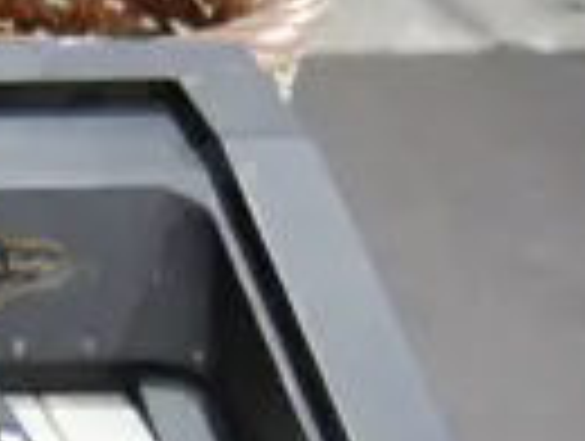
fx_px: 3996
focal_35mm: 236
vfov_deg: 5.8
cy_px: 1460
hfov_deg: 6.8
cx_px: -1652
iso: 400
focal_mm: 15
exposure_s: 1/60
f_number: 3.6
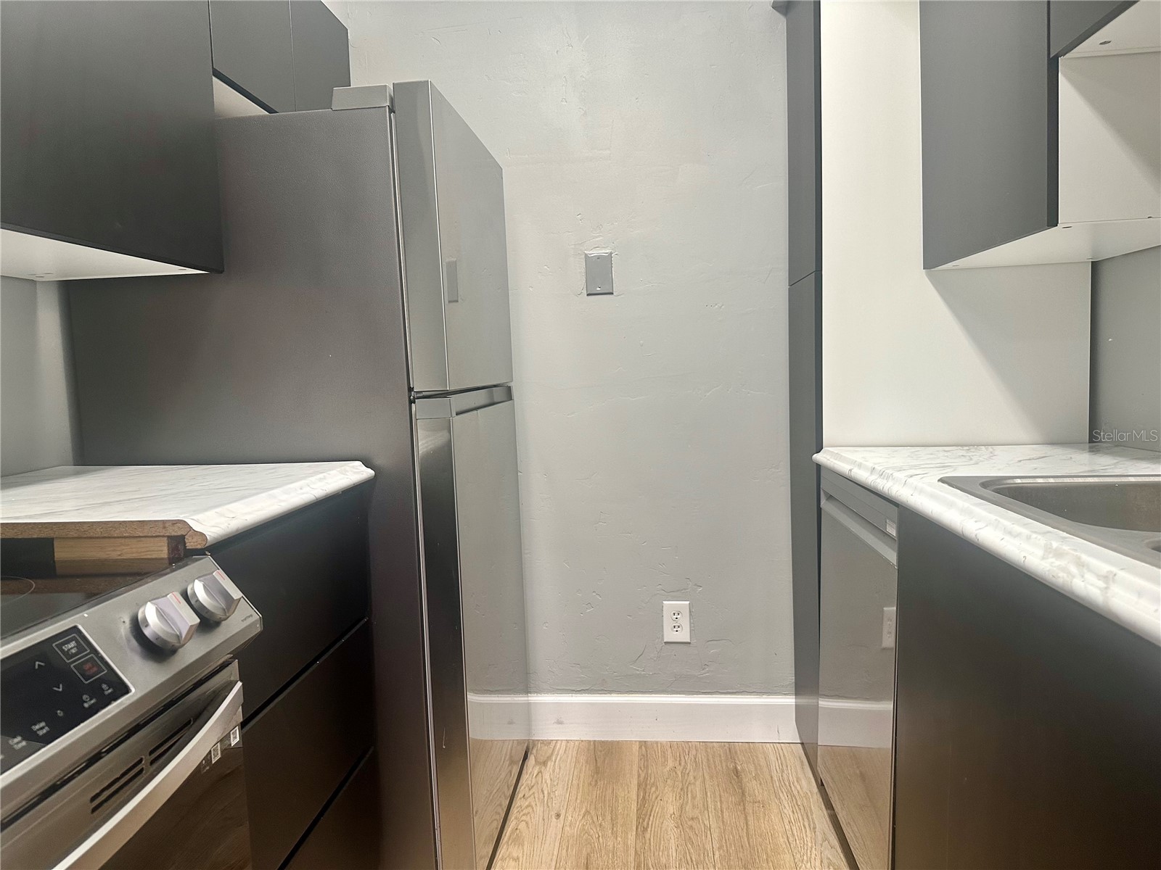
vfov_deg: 56.8
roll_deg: +2.0
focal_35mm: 24
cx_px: 580
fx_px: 805
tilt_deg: -4.4
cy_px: 435
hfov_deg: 71.6
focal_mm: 6.86
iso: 160
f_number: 1.78
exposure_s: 1/60
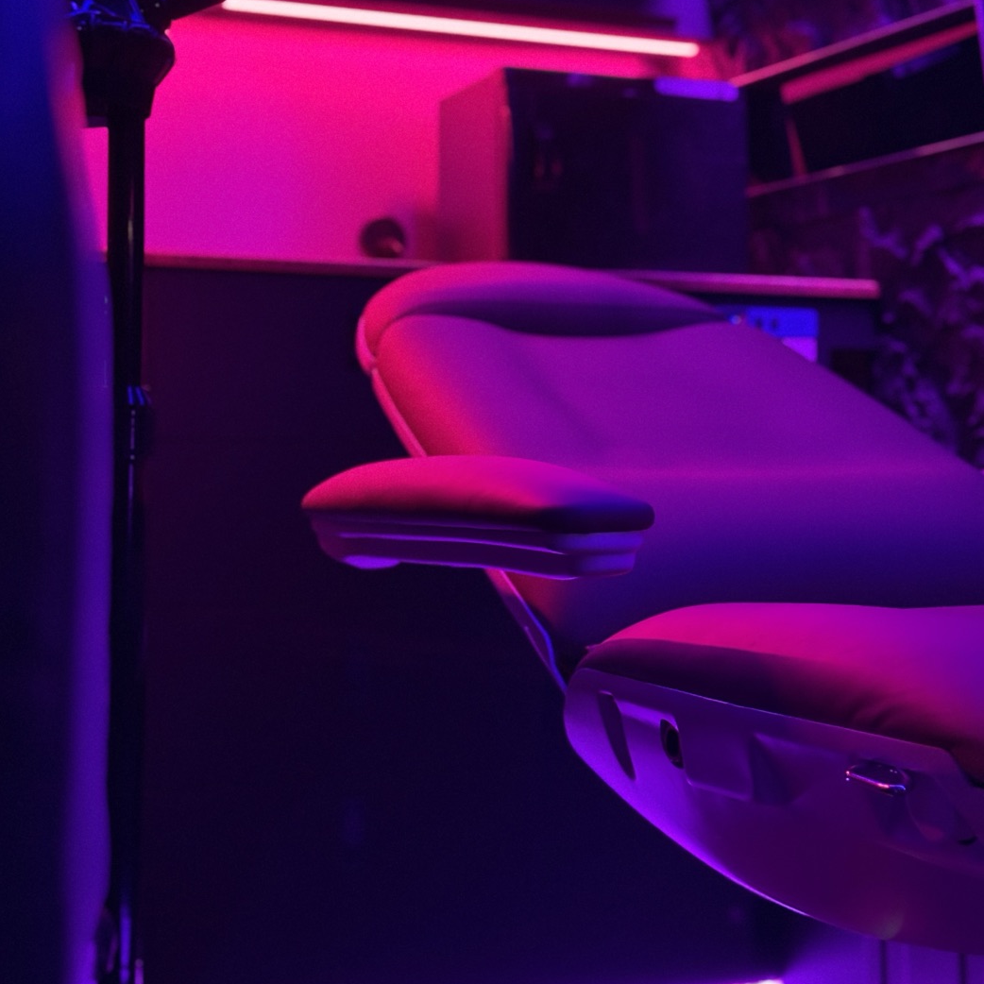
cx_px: 494
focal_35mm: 57
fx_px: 1833
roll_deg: +0.6
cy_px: 330
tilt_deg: +3.1
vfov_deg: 29.8
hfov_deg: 30.0
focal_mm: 6.76
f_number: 1.78
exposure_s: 1/30
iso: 640
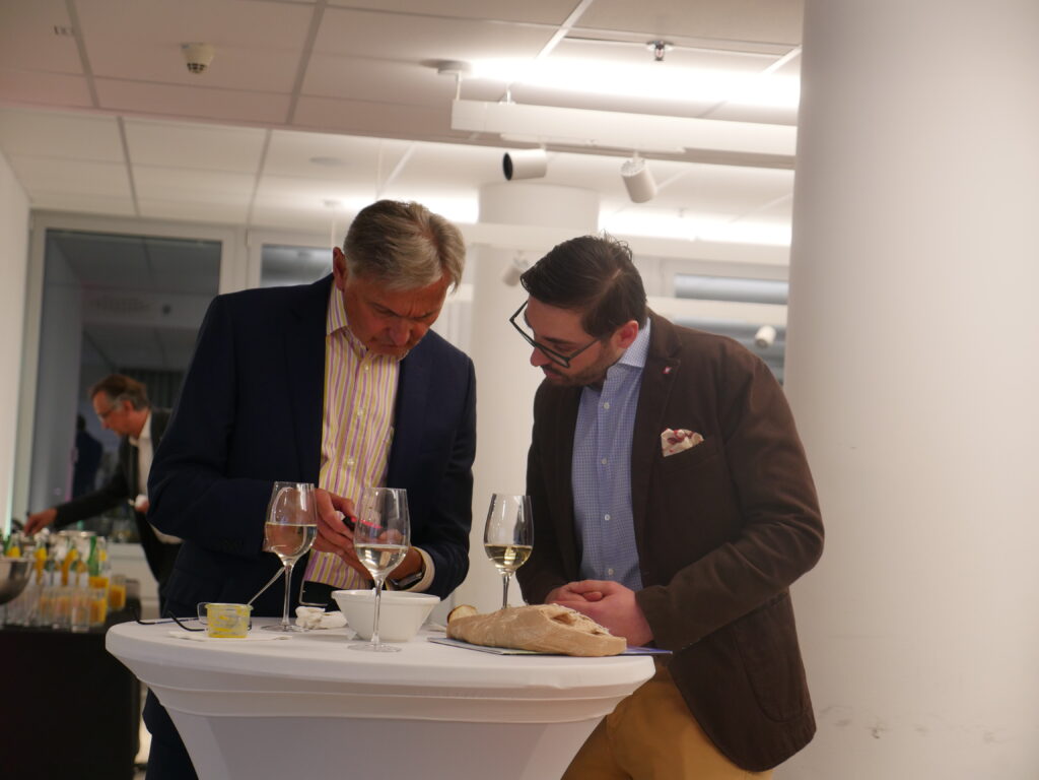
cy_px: 390
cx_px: 520
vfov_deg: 21.0
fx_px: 2101
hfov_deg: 27.8
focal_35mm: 70
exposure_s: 1/80
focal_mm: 35
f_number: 2.8
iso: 500
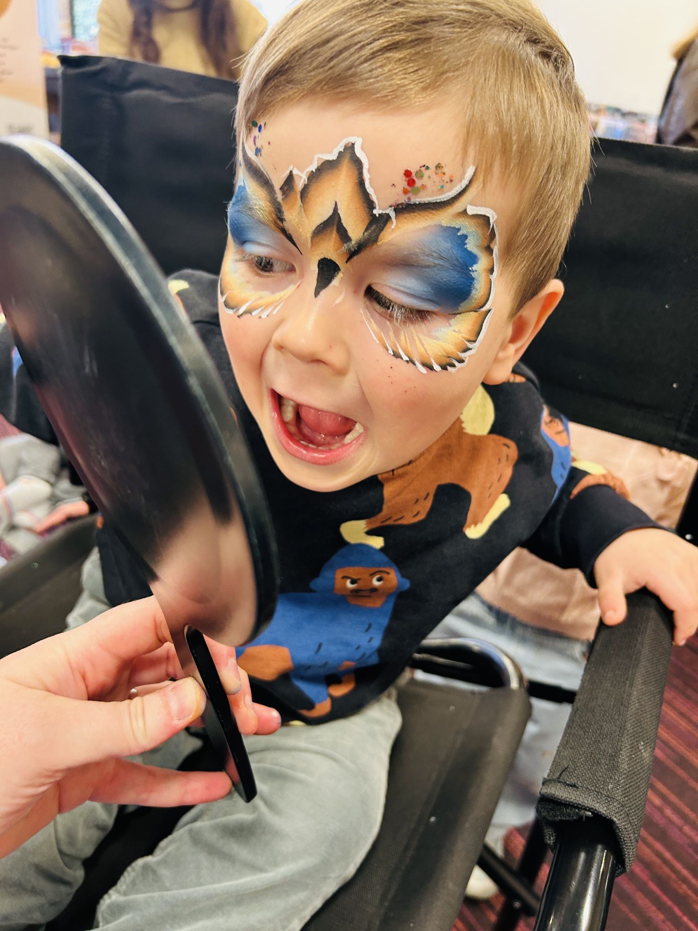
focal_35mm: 26
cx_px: 349
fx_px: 699
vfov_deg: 67.3
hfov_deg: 53.1
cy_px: 466
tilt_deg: -29.4
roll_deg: -9.6
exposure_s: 1/50
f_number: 1.5
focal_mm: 5.7
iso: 160
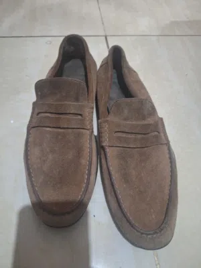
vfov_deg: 73.9
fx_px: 178
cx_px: 100
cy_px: 134
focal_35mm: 23
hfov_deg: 58.9
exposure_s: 1/20
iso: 400
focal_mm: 5.54
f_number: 1.8
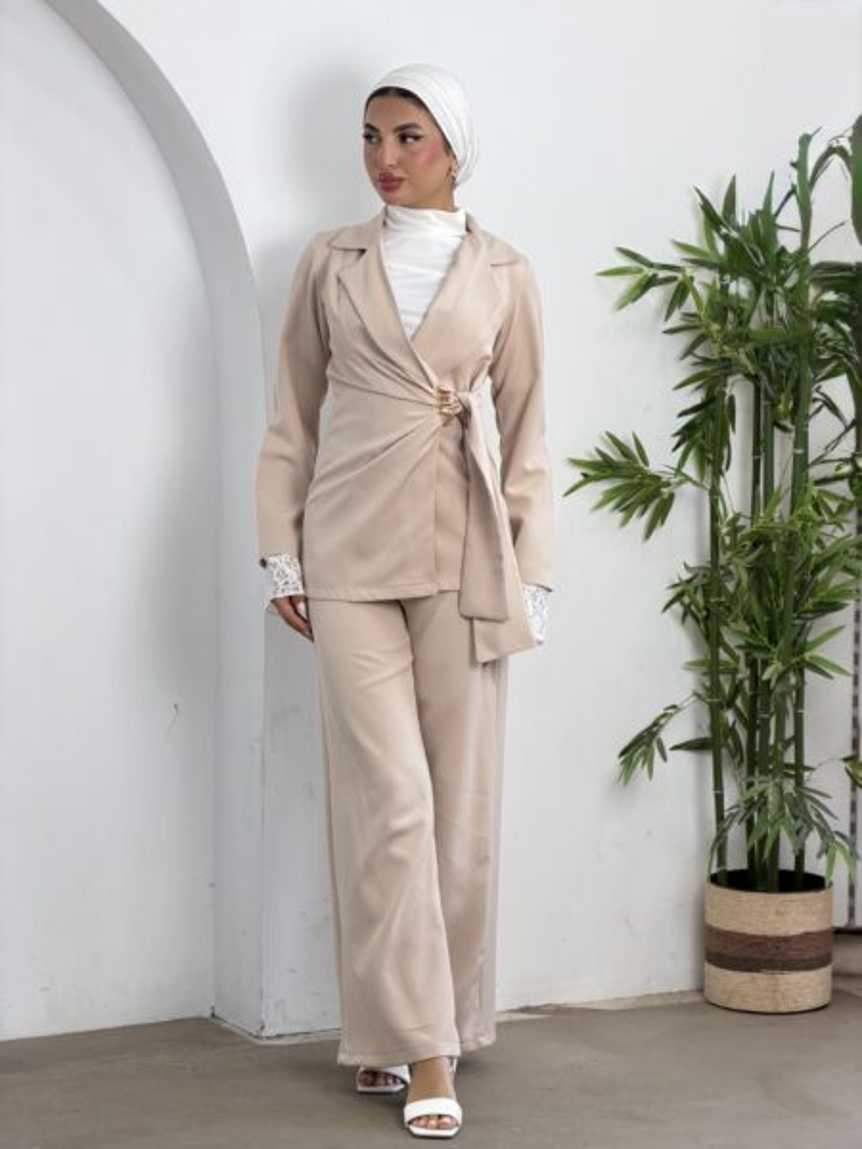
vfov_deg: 19.6
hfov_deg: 14.8
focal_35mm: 100
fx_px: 3320
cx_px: 431
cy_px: 574
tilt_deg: -6.4
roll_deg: -0.5
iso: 50
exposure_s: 1/100
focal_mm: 16.89
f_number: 2.8
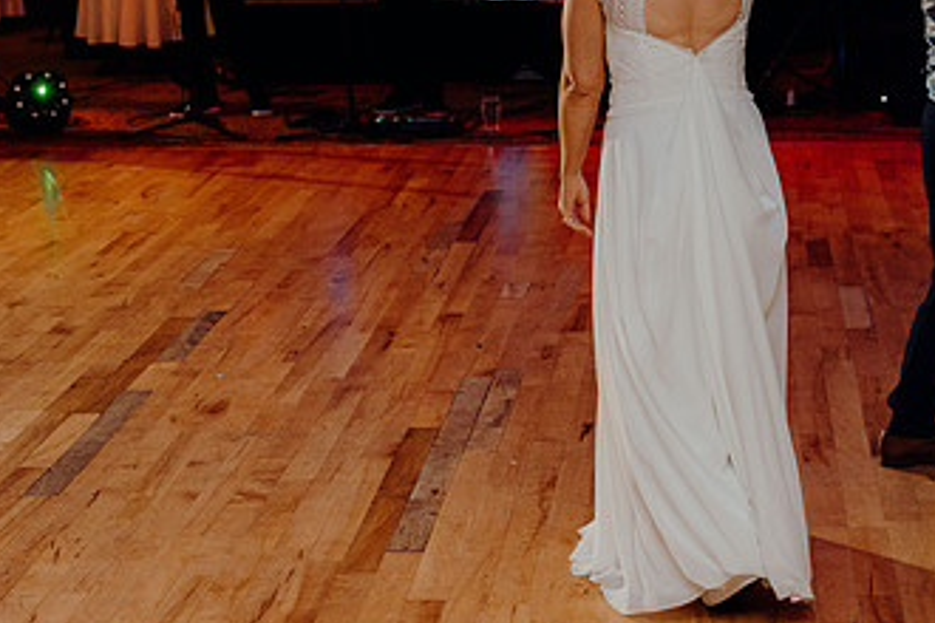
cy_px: 197
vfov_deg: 17.2
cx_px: 618
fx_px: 2052
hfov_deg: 25.5
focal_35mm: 79
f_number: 2.8
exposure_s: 1/160
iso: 1250
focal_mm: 45
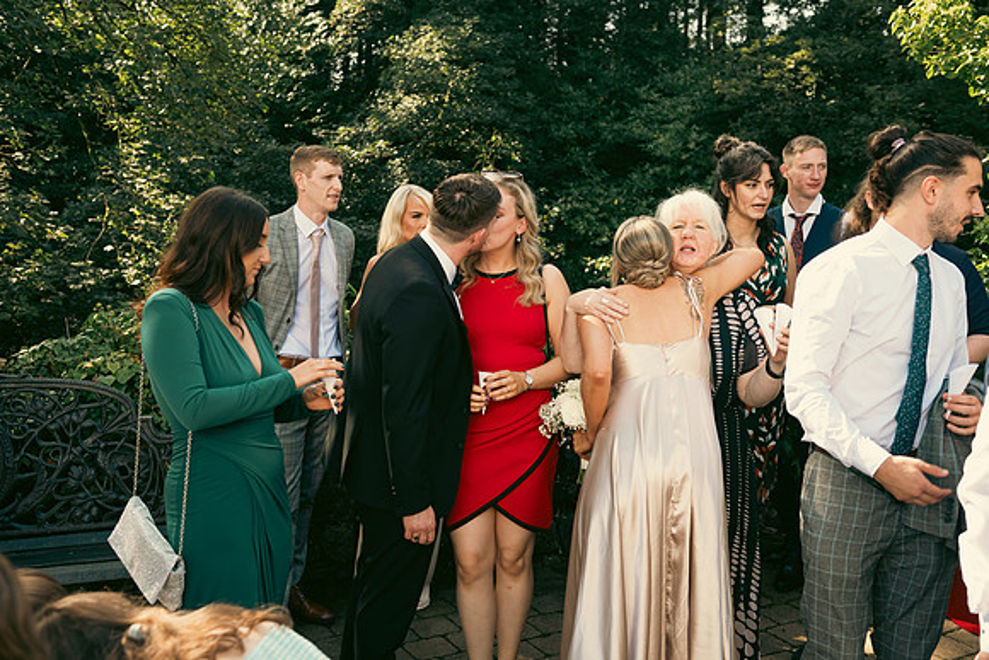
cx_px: 494
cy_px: 330
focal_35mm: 40
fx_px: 1099
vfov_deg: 33.4
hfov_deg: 48.4
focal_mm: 40
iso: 160
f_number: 5
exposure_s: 1/160
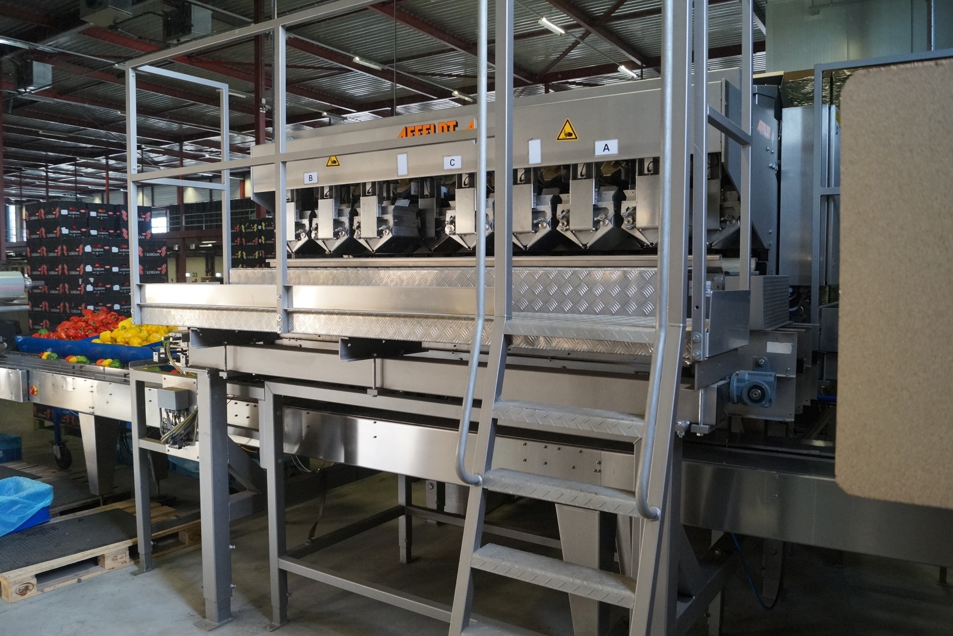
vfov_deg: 47.9
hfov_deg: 67.4
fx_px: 715
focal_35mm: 27
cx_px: 476
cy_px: 318
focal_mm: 18
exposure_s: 1/160
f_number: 4
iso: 1000
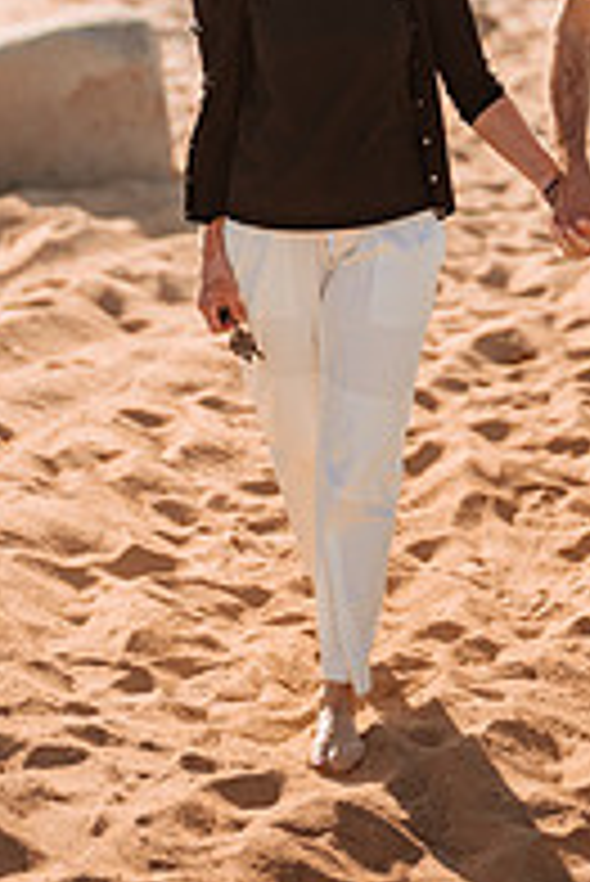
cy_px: 22
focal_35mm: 133
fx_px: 3264
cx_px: 590
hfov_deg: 10.2
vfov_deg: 15.2
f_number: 1.8
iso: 50
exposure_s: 1/8000
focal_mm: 58
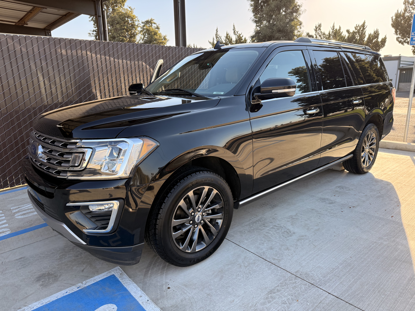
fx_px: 288
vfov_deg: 56.8
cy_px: 156
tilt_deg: -12.0
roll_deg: +1.6
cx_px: 208
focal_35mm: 24
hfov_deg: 71.6
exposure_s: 1/788
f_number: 1.78
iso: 100
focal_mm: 6.76
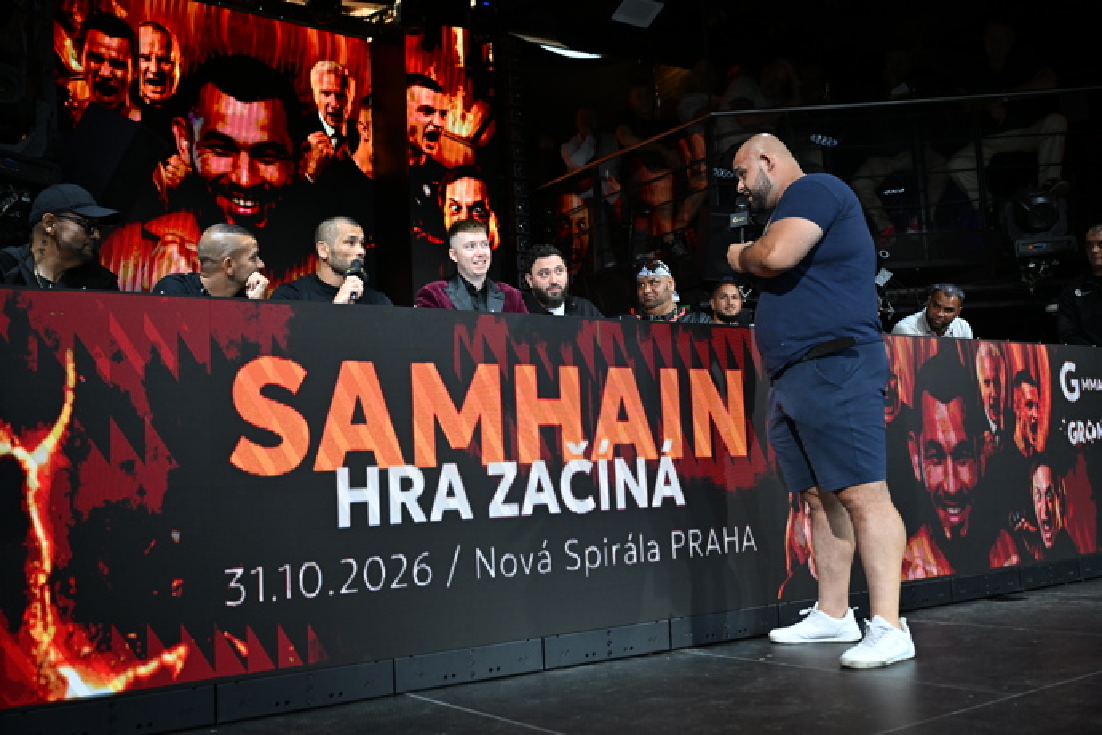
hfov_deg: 54.4
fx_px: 1071
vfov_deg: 37.9
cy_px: 368
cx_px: 551
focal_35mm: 35
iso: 2500
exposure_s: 1/1600
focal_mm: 35
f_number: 3.2
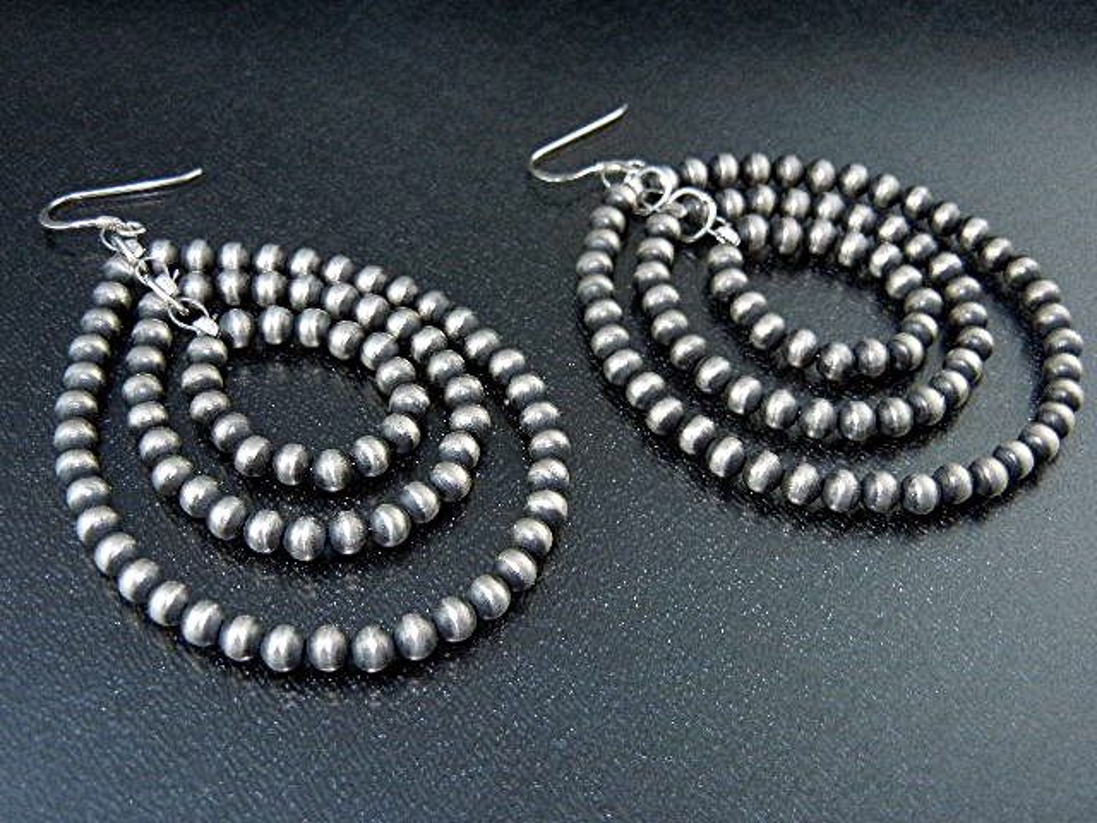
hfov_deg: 36.8
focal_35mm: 52
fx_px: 1648
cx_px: 548
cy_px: 412
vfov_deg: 28.0
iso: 253
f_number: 3.9
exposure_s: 1/30
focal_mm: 9.3
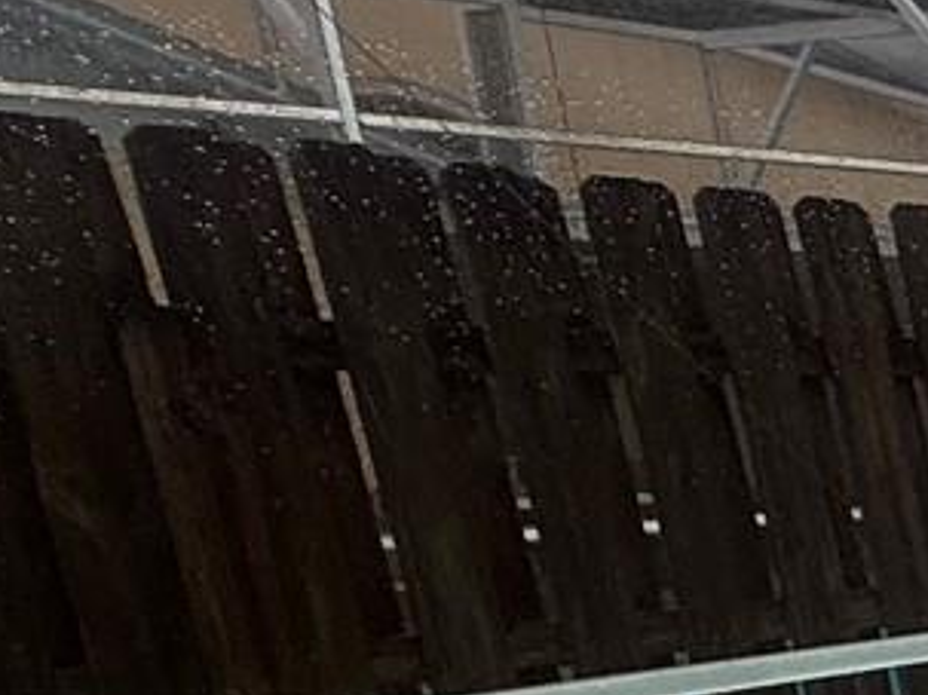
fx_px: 1983
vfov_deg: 18.8
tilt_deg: -13.1
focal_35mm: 74
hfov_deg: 14.0
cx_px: 2383
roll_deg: -0.3
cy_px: 836
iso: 50
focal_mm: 2.22
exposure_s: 1/285
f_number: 2.2
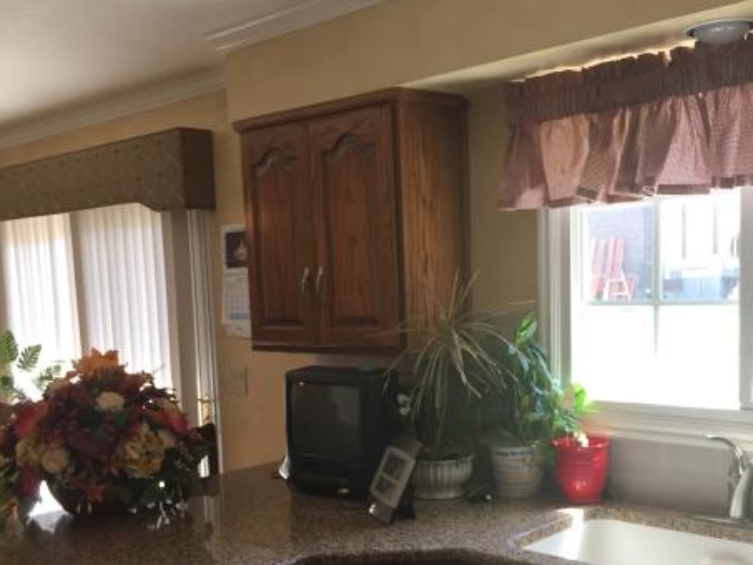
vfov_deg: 34.9
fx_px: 892
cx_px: 402
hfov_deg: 45.7
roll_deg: +2.6
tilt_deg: -5.3
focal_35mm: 41
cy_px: 372
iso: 32
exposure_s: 1/40
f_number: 2.2
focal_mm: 4.15
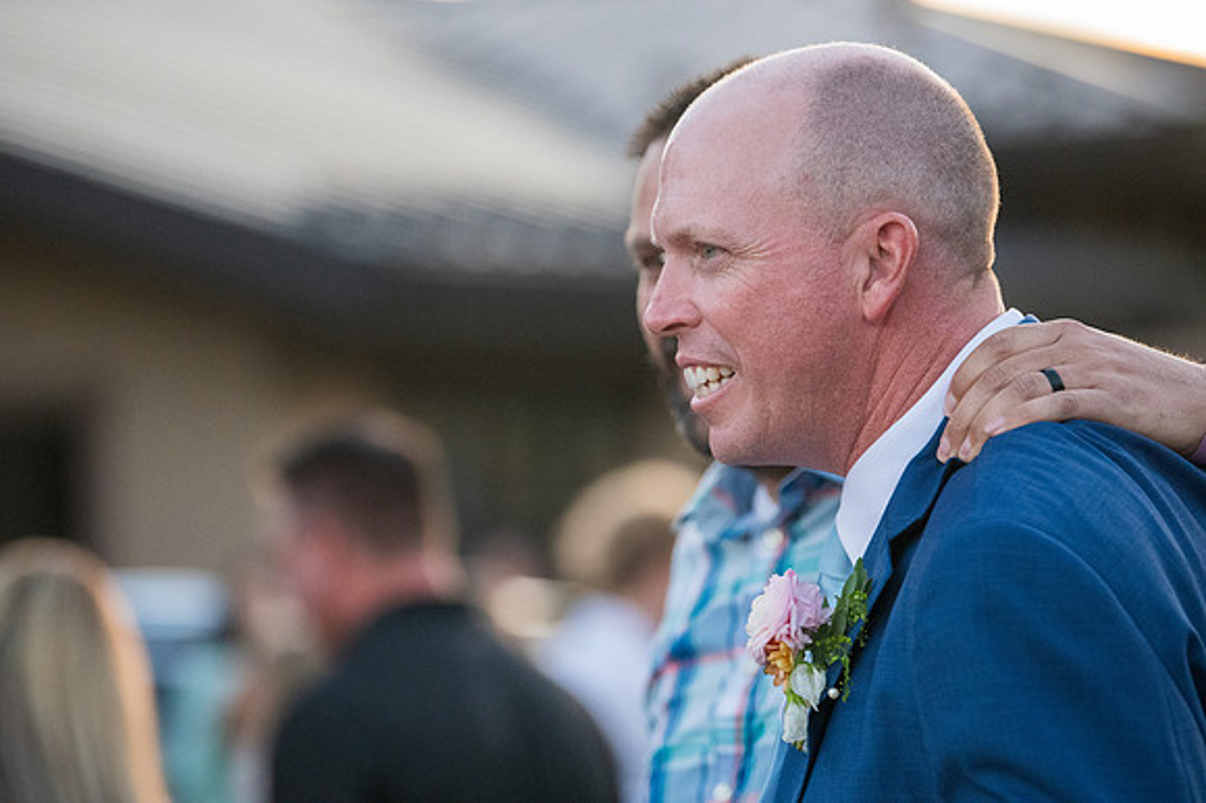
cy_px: 402
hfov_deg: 11.4
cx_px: 603
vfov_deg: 7.6
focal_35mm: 180
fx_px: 6026
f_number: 2.8
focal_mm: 150
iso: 4000
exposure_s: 1/2000
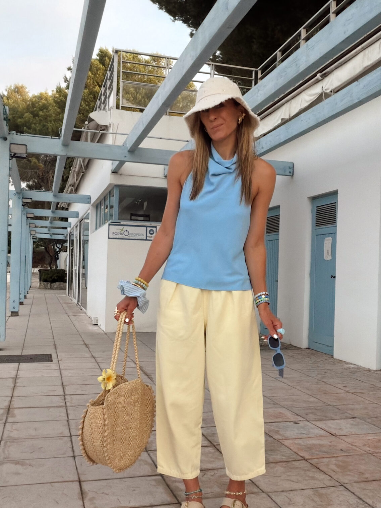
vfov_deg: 48.9
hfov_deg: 37.6
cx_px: 231
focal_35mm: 38
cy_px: 282
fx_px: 558
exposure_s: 1/894
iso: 100
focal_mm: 2.71
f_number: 1.9
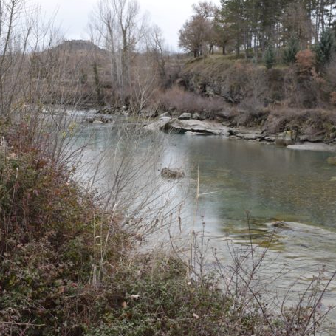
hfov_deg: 32.4
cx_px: 143
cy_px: 168
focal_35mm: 53
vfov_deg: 32.4
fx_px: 578
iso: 400
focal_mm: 27
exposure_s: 1/200
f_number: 7.1
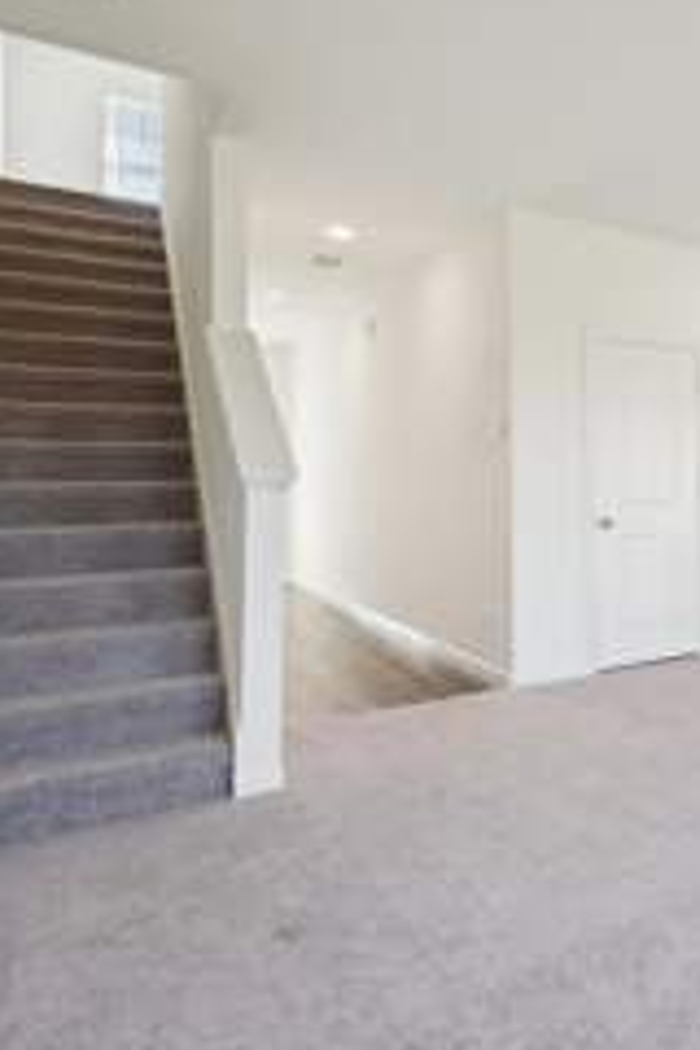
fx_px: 817
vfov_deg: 65.3
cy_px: 462
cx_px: 866
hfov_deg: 35.2
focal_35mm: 28
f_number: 8
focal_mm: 14
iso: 160
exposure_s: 1/13
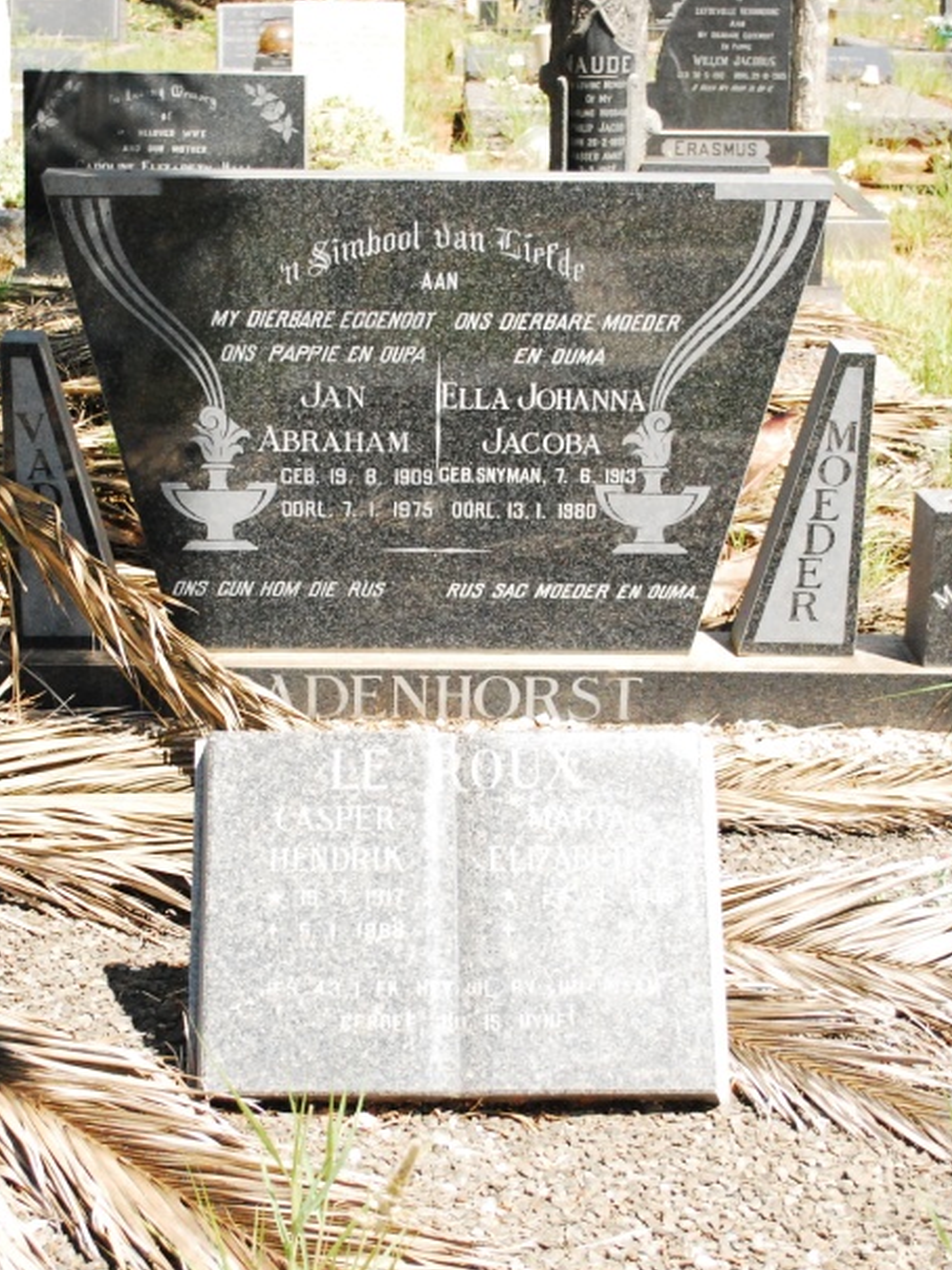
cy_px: 679
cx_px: 413
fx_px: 2596
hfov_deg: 20.8
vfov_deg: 27.5
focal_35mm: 71
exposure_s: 1/4000
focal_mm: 29
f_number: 4.8
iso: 1600
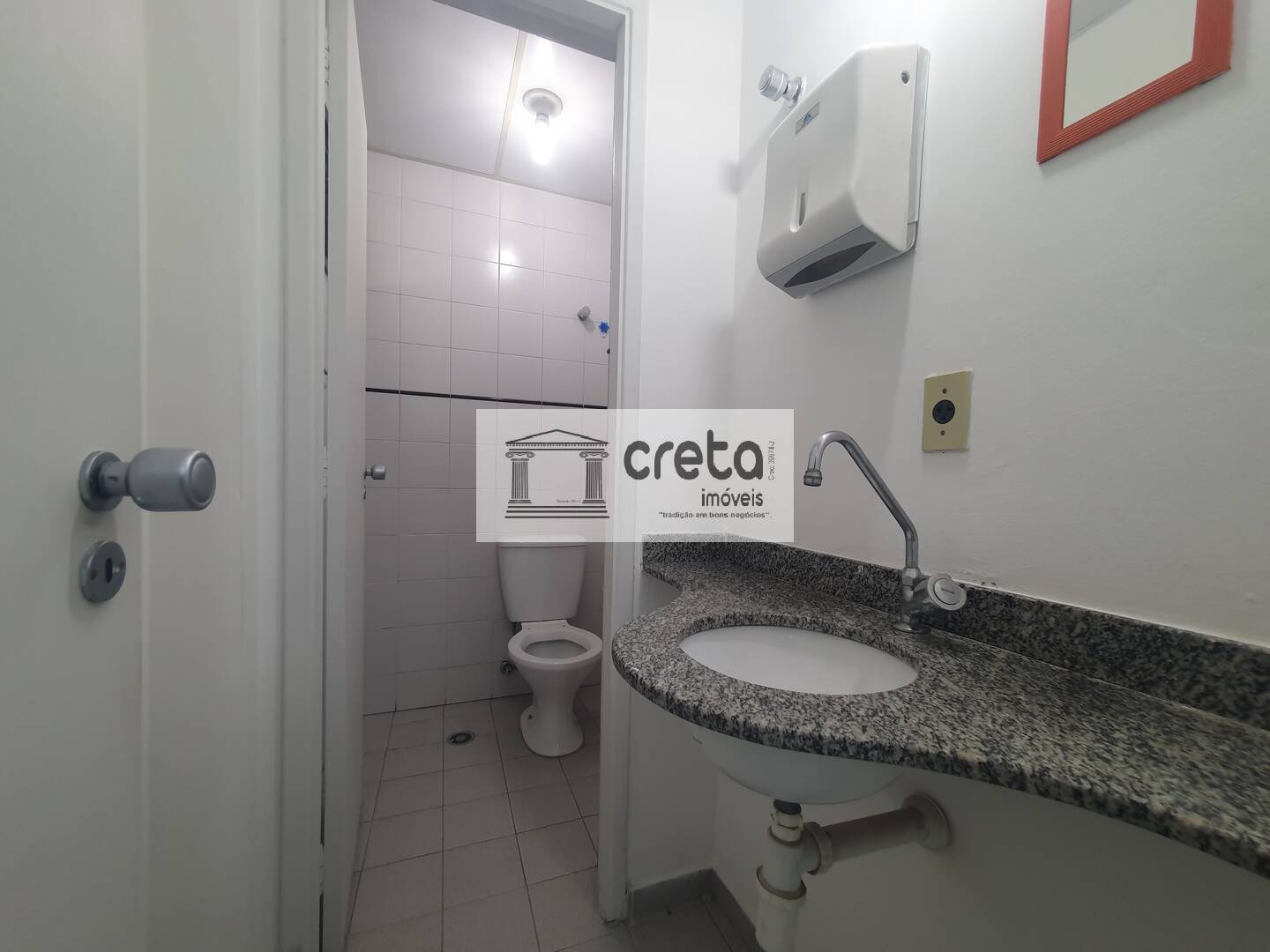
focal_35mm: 13
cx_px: 635
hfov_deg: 106.2
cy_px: 476
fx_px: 477
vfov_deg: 89.9
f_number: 2.2
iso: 100
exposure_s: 1/60
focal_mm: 1.8
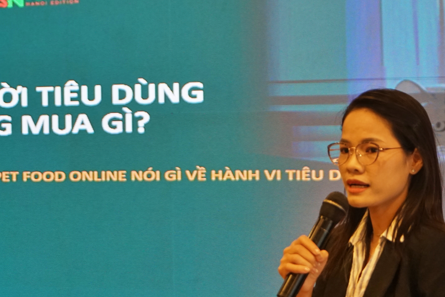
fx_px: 1730
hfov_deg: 14.6
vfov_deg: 9.8
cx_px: 276
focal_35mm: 140
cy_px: 159
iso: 1250
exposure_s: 1/160
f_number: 4
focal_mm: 67
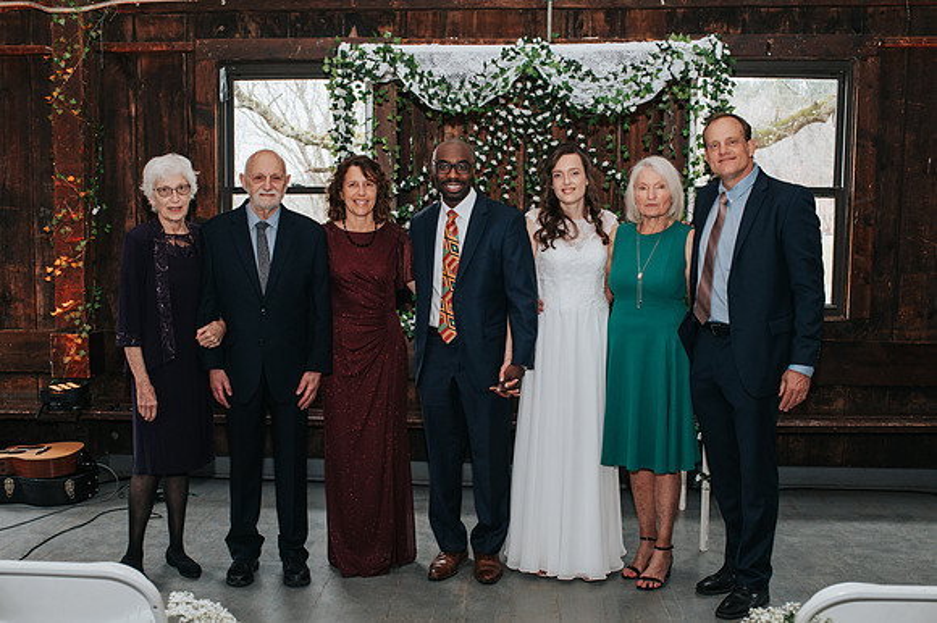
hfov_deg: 49.3
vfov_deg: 34.0
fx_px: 1021
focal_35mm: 39
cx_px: 439
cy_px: 333
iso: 1000
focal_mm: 35
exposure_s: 1/200
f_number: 4.5
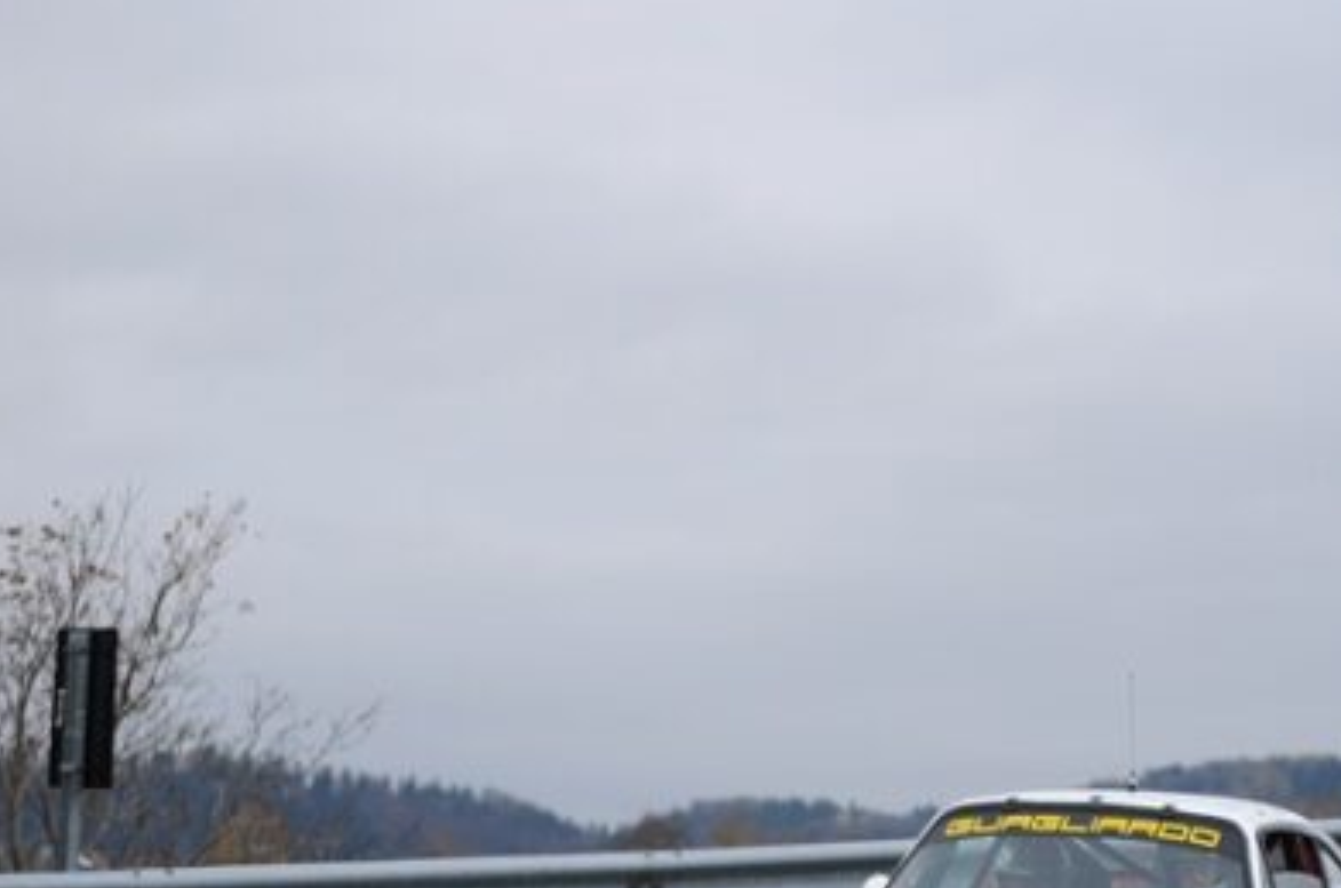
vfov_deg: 7.9
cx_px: 947
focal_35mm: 172
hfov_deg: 12.0
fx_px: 6394
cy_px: 639
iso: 200
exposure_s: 1/500
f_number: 3.2
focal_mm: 70
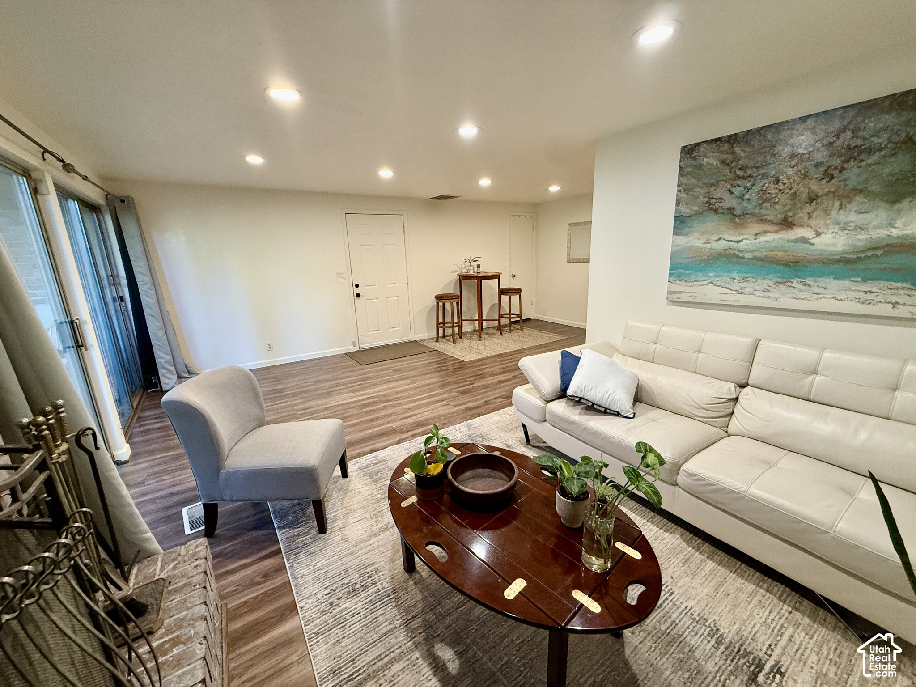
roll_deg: +2.1
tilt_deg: -12.6
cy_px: 344
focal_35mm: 14
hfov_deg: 102.1
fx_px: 370
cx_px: 458
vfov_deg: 85.7
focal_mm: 2.22
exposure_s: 1/60
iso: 200
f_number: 2.2
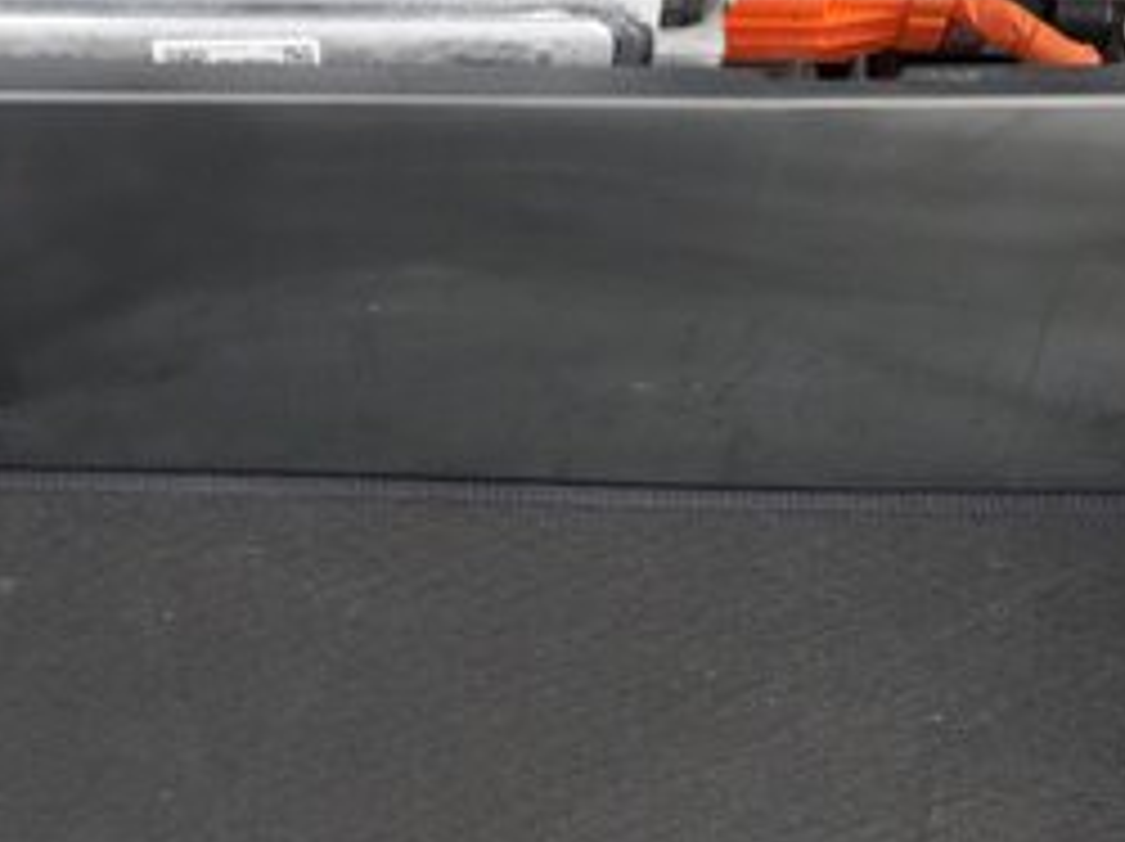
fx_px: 2078
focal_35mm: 64
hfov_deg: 30.1
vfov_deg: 22.2
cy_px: 801
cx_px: 392
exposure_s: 1/50
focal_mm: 26
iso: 12800
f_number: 2.8
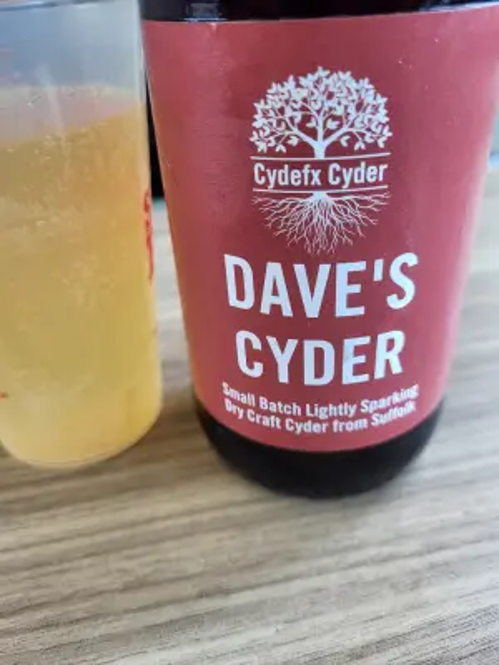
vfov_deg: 67.3
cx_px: 250
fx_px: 500
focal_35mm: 26
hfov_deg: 53.1
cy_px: 332
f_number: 1.8
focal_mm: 5.4
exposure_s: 1/100
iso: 160
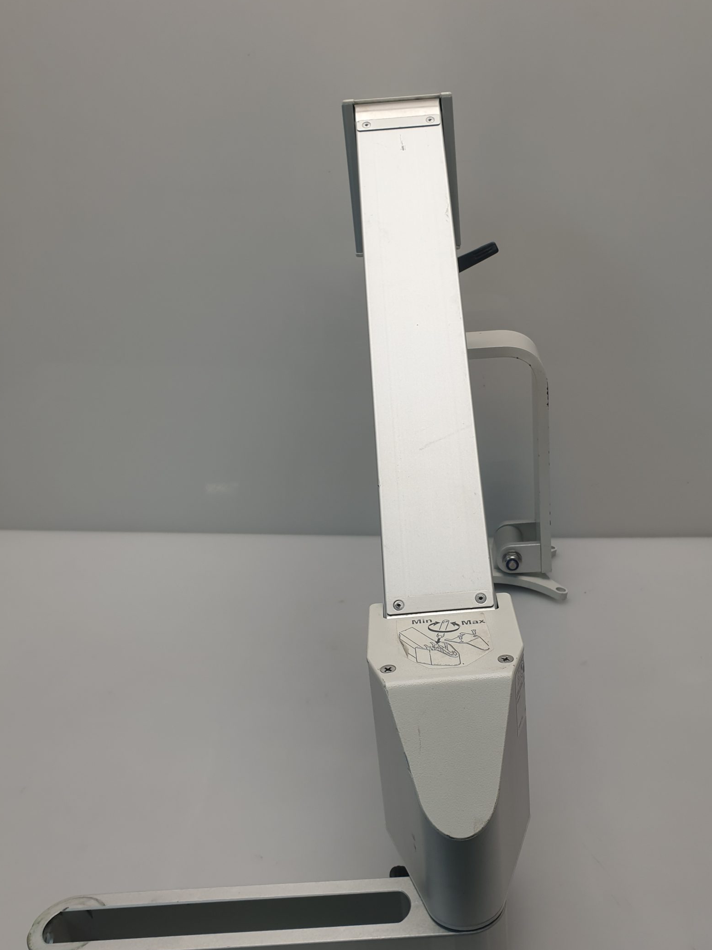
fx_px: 878
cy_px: 528
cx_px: 435
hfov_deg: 43.9
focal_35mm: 32
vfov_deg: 56.7
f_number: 2.4
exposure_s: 1/100
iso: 50
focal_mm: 4.3
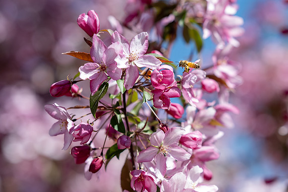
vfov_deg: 9.2
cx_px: 246
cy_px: 110
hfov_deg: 13.6
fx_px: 1200
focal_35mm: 150
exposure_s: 1/800
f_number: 3.2
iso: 31
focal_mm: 85
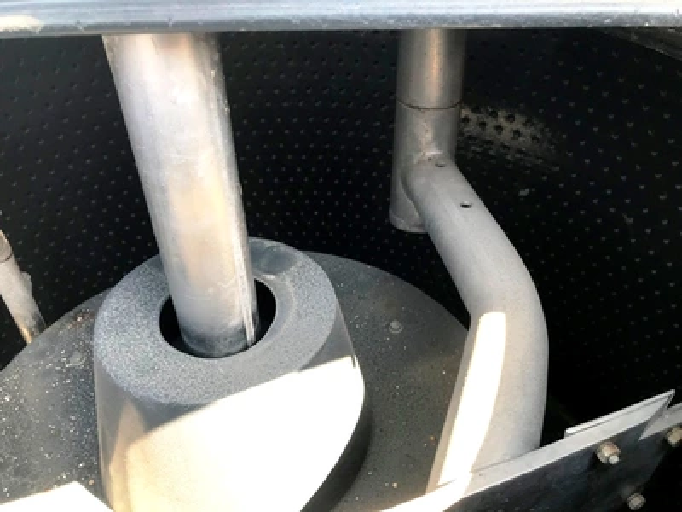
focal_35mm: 28
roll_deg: +5.1
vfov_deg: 49.7
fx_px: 552
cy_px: 256
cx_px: 341
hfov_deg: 63.4
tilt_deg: -36.3
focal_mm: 3.99
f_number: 1.8
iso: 32
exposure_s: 1/120
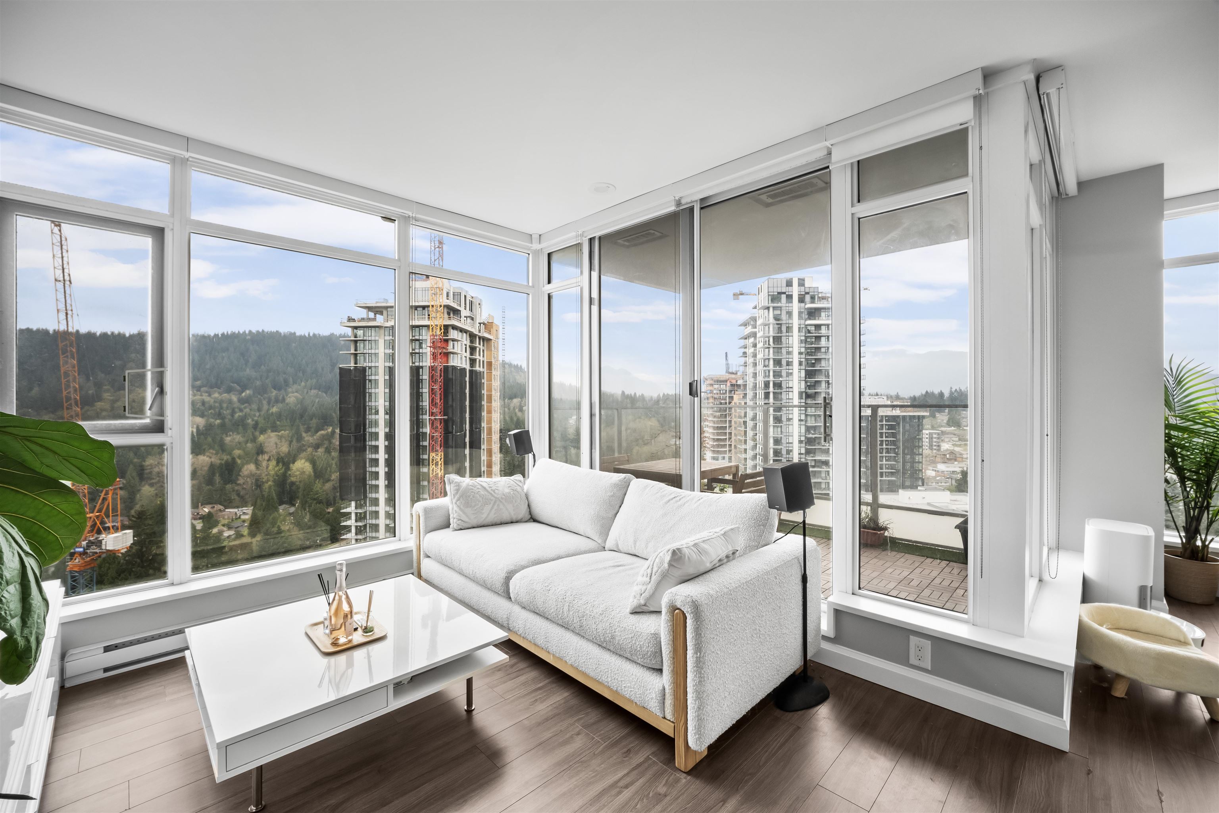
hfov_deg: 106.3
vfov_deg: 83.3
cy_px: 406
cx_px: 610
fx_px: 457
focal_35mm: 14
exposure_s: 1/6
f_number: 9
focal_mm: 9
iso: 250
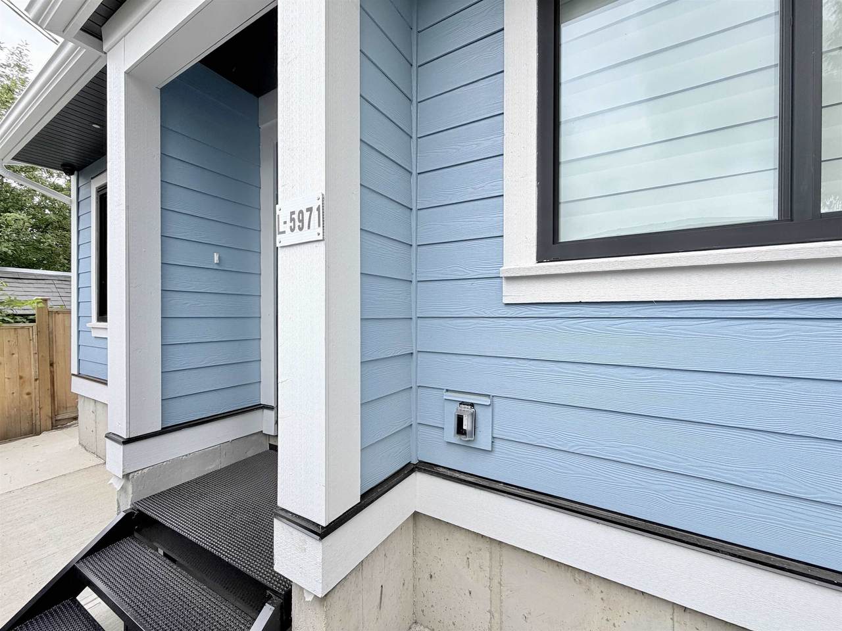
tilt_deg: -0.1
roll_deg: +0.2
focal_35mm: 14
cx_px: 421
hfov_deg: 102.1
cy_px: 316
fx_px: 341
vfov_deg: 85.7
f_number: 2.2
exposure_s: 1/502
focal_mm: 2.22
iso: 64
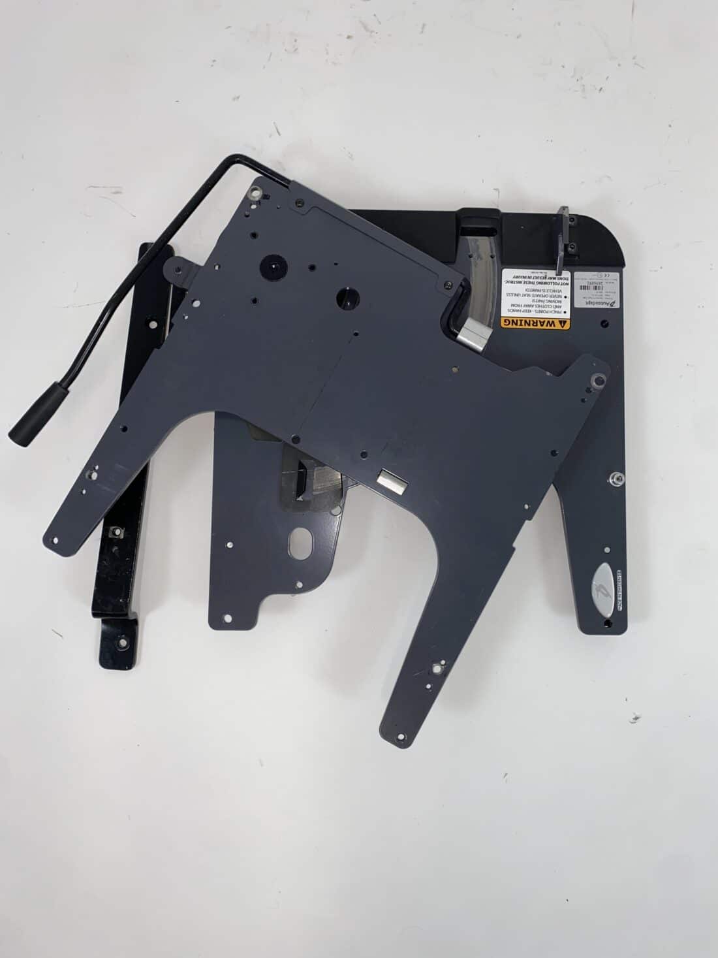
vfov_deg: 67.3
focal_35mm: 26
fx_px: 719
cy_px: 479
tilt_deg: -86.2
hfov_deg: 53.1
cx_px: 359
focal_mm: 4.25
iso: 40
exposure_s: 1/100
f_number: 1.8
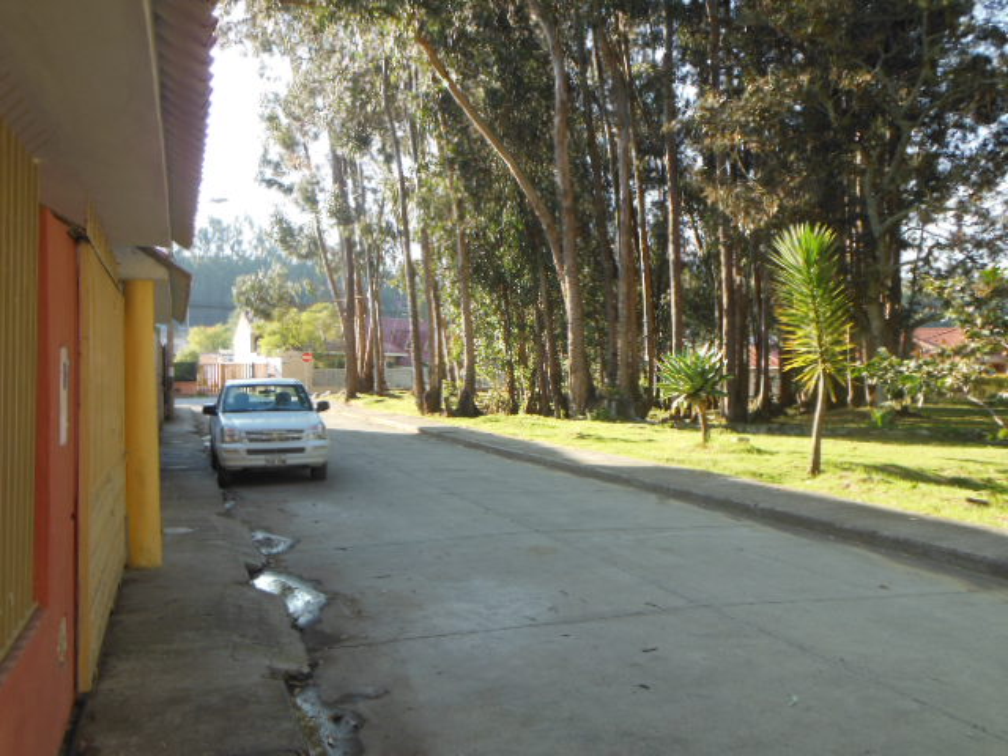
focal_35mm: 33
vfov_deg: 42.9
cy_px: 378
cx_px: 504
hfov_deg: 55.4
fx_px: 961
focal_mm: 6
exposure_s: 1/160
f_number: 3.5
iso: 125
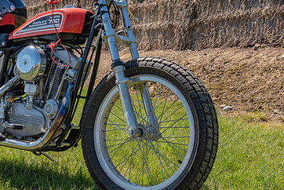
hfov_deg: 27.9
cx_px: 96
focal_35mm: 72
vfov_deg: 18.9
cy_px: 72
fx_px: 568
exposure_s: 1/160
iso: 100
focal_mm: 45
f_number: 8
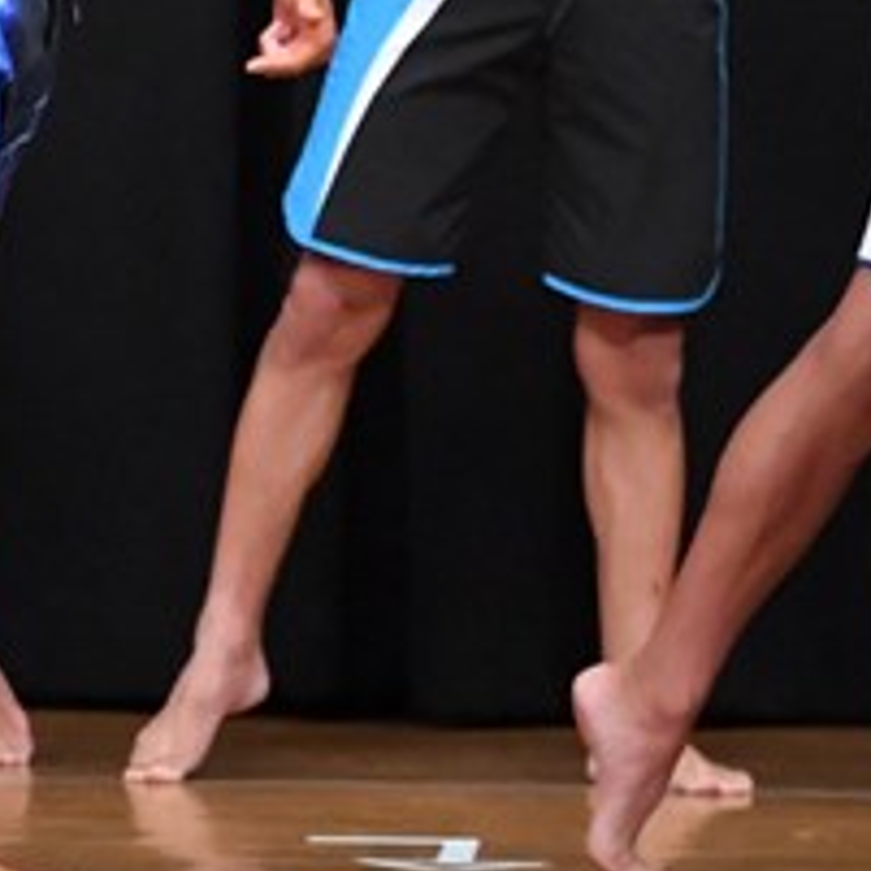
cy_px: -9
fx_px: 20952
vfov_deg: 2.4
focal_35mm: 736
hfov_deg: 2.4
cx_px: -518
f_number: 5.6
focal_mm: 150
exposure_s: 1/400
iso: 8000
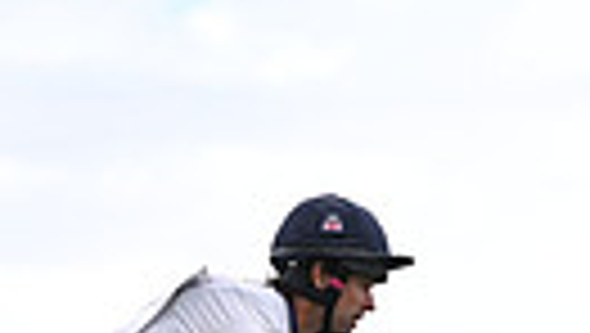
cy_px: 812
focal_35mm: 567
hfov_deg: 3.8
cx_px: 185
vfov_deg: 2.1
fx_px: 8879
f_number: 4.5
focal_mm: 122
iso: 400
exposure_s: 1/1250
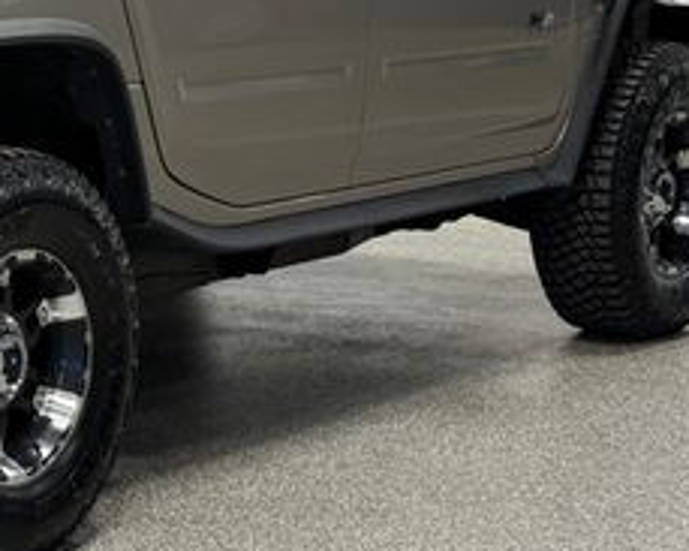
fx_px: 2670
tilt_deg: -3.5
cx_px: -72
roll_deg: -0.3
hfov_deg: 14.4
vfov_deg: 11.7
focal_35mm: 131
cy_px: 18
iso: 100
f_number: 1.78
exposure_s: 1/244
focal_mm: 6.76
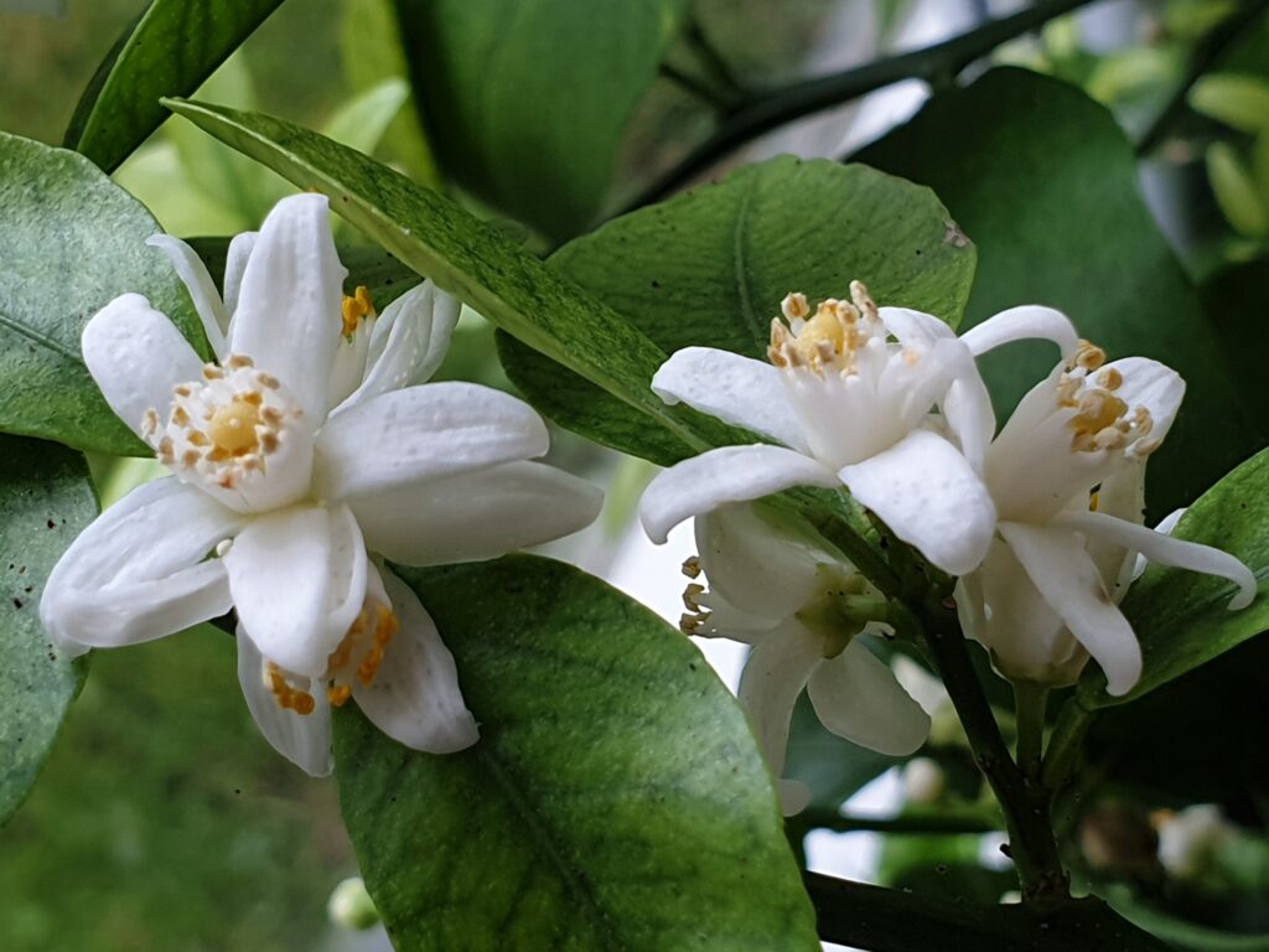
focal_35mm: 26
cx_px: 634
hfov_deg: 67.3
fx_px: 953
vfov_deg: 53.1
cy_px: 476
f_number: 2.4
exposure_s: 1/100
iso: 64
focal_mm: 4.3
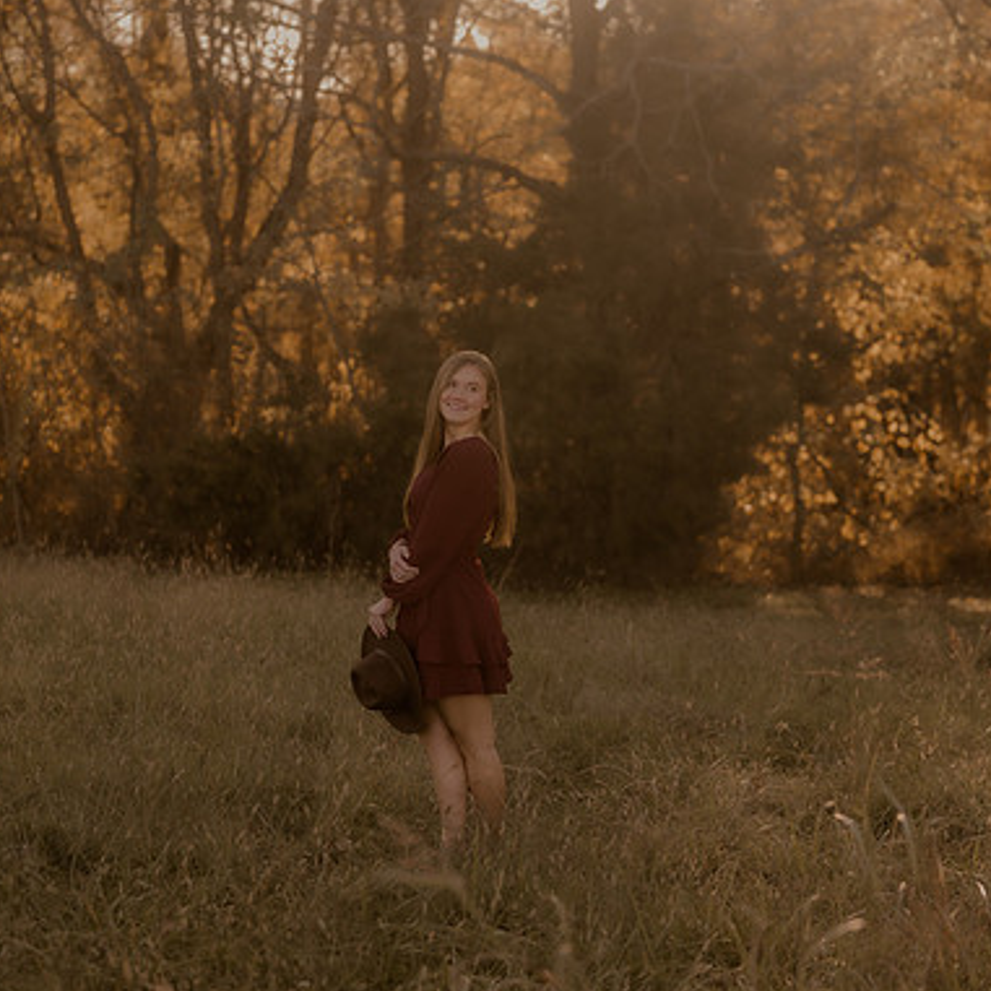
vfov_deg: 17.9
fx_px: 3142
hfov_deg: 17.9
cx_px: 403
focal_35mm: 97
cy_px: 497
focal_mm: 50
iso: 250
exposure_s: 1/1000
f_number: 1.8
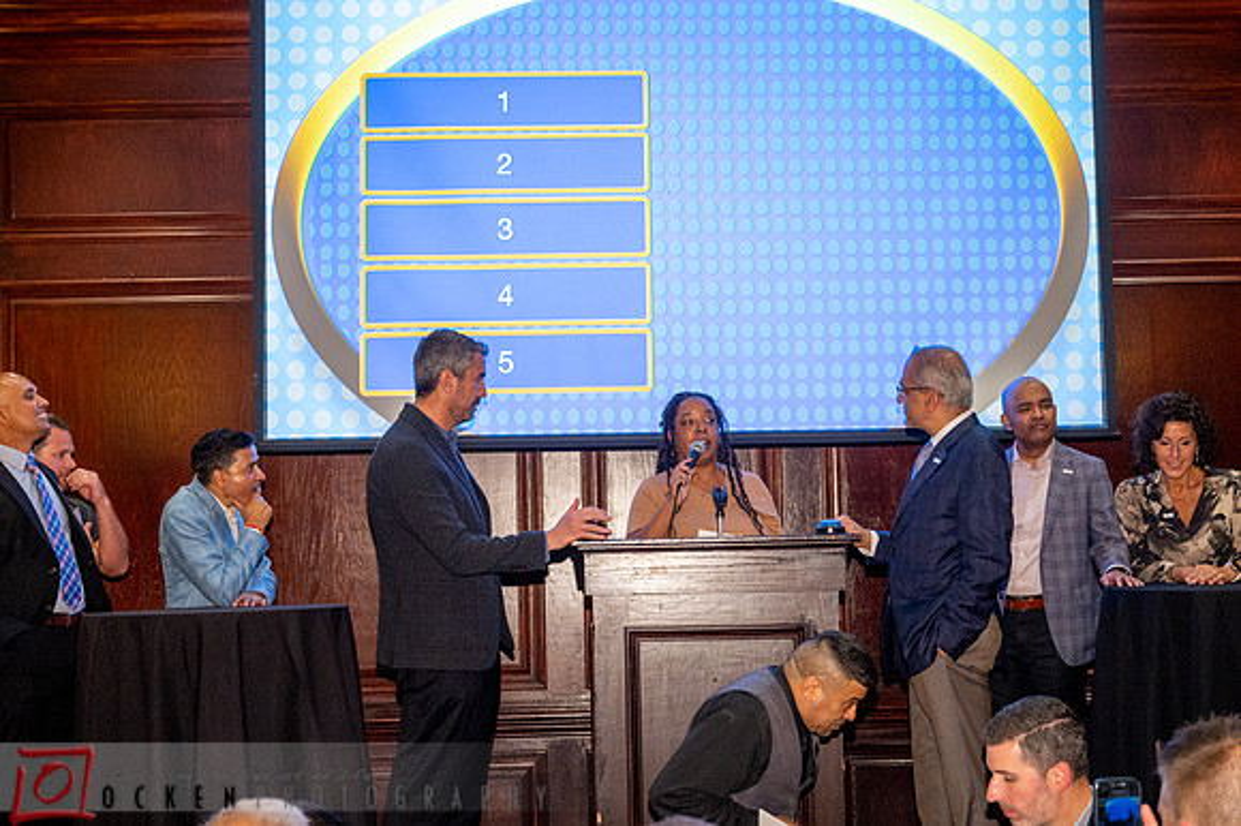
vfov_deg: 27.3
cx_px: 639
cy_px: 444
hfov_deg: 40.0
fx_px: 1703
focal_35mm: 49
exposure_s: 1/80
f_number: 4
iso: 2500
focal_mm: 46
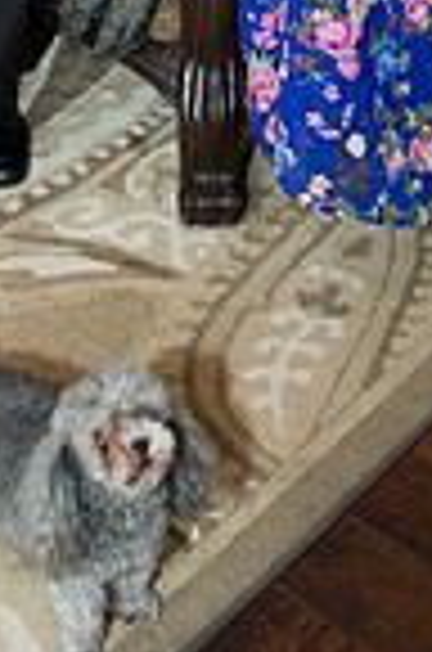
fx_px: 1573
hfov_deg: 15.6
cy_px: -270
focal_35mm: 87
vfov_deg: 20.6
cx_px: 295
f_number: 4
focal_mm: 28
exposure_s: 1/160
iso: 1600
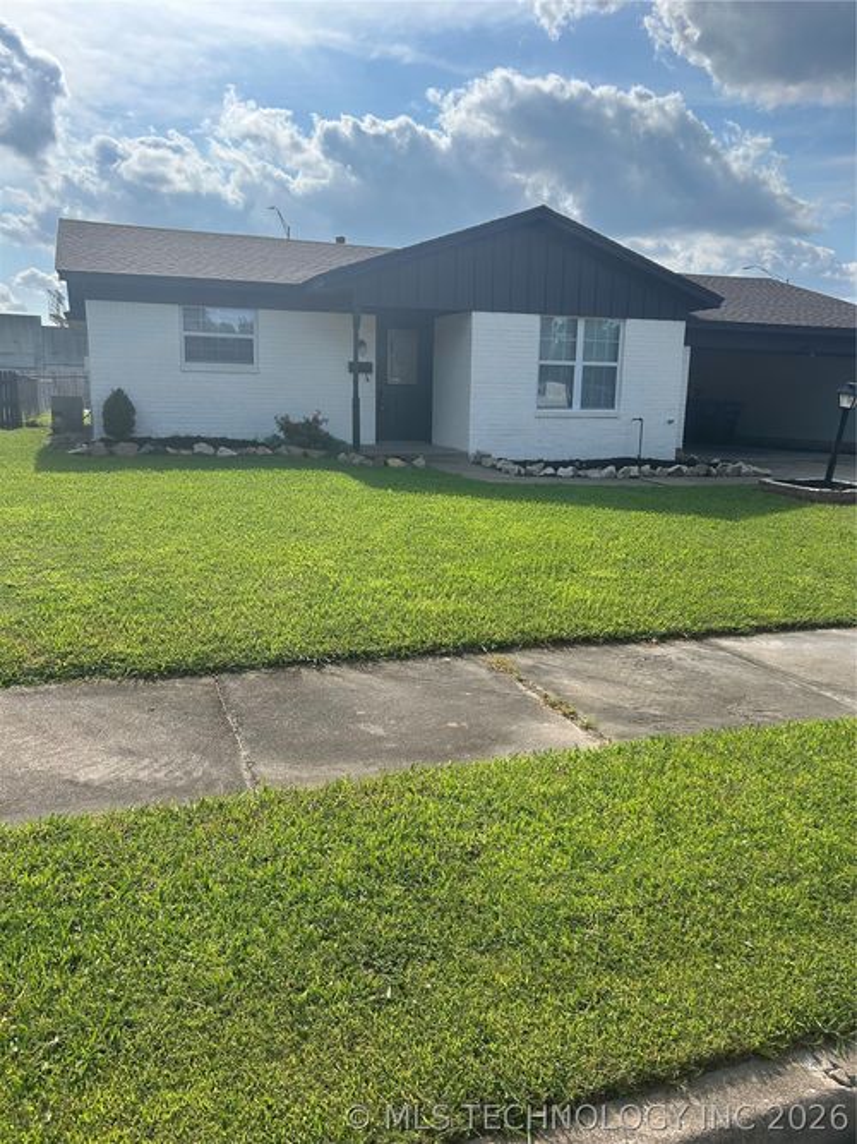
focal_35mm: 26
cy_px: 572
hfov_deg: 53.0
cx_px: 428
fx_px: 859
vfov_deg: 67.3
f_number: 1.5
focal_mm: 5.7
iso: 50
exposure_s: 1/4274
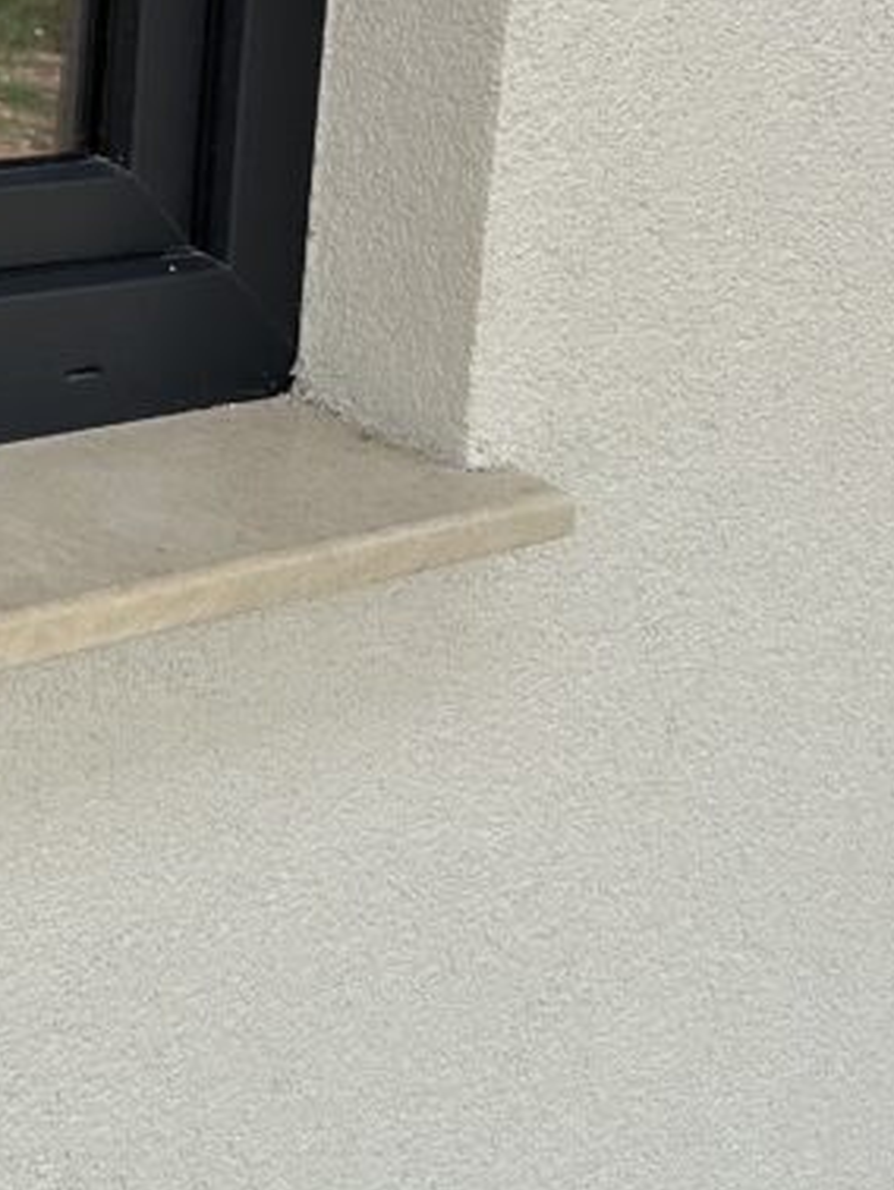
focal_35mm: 65
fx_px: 2236
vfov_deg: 27.8
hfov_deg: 21.0
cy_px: -31
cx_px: -192
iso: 80
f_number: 1.78
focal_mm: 6.86
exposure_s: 1/1949
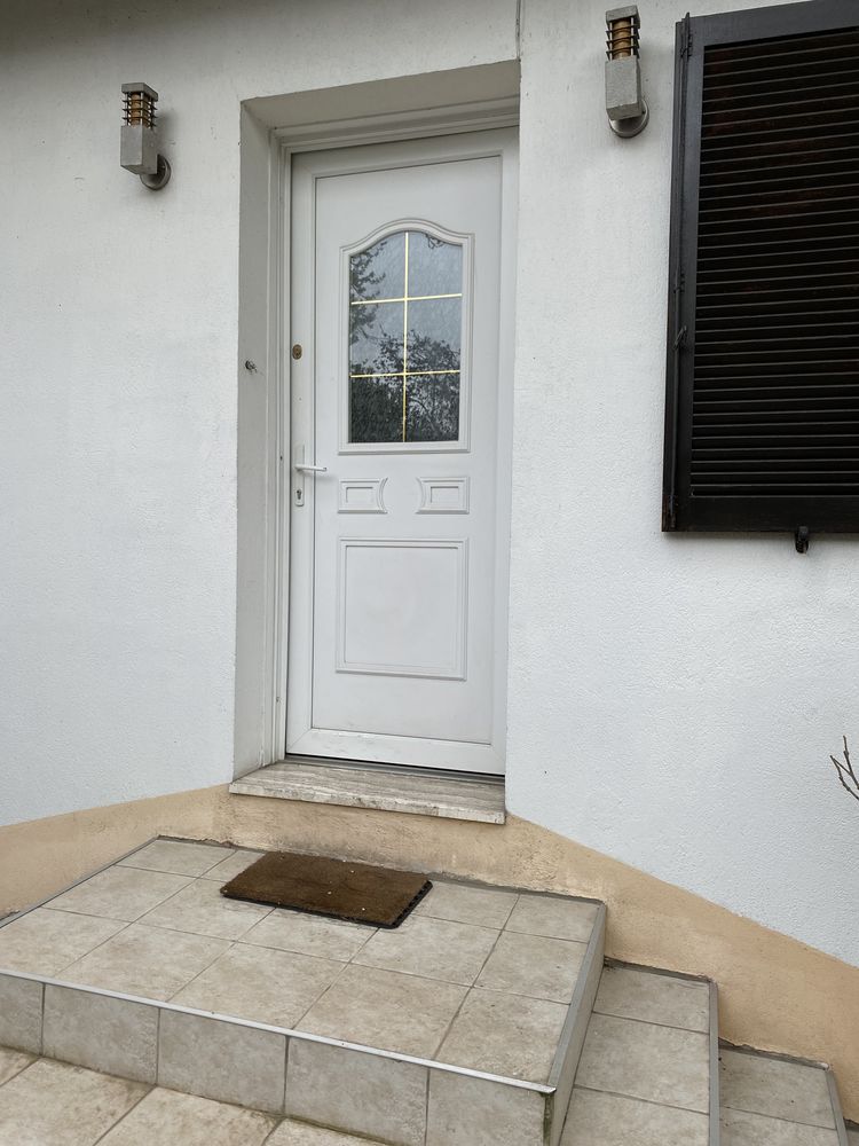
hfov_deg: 53.1
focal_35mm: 26
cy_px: 573
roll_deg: -0.2
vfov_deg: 67.3
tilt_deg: -1.9
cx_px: 430
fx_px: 860
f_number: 1.8
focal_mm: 4.25
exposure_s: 1/957
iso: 32
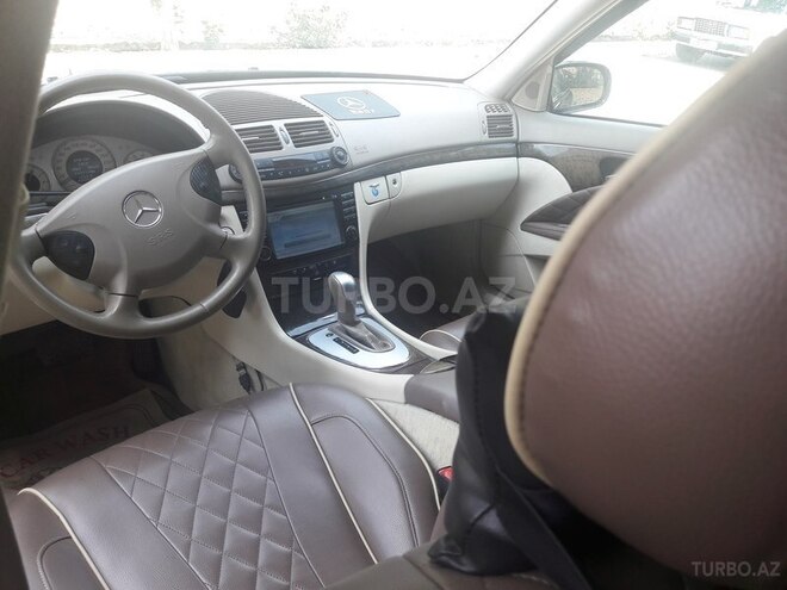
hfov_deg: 63.4
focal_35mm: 28
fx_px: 637
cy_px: 295
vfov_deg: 49.7
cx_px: 394
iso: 40
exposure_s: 1/105
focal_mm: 3.7
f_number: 1.9
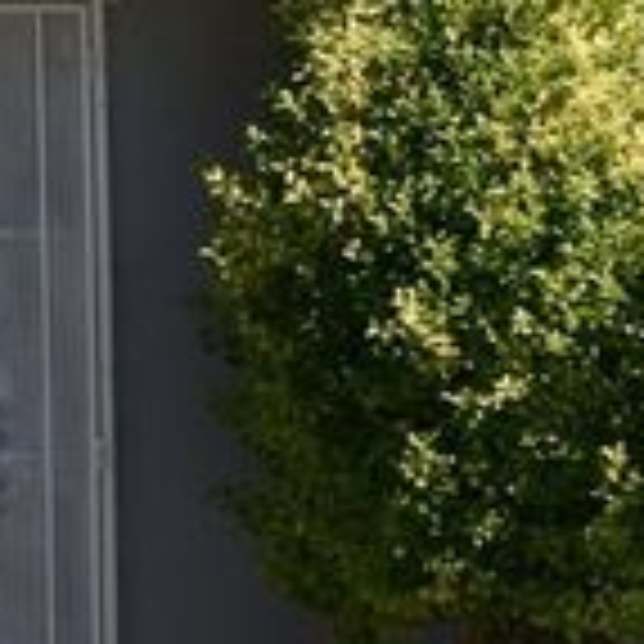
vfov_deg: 16.8
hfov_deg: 14.7
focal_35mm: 103
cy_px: 169
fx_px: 2168
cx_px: -531
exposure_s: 1/320
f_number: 9
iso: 200
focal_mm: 18
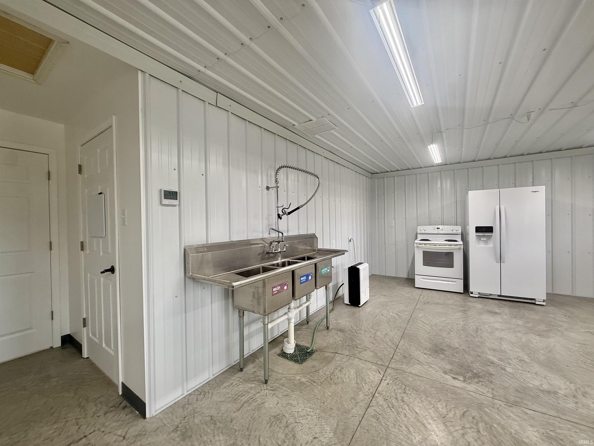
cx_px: 297
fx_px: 240
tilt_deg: +0.3
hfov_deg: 102.1
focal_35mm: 14
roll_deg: +1.2
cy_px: 223
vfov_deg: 85.7
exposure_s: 1/120
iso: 80
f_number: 2.2
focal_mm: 2.22
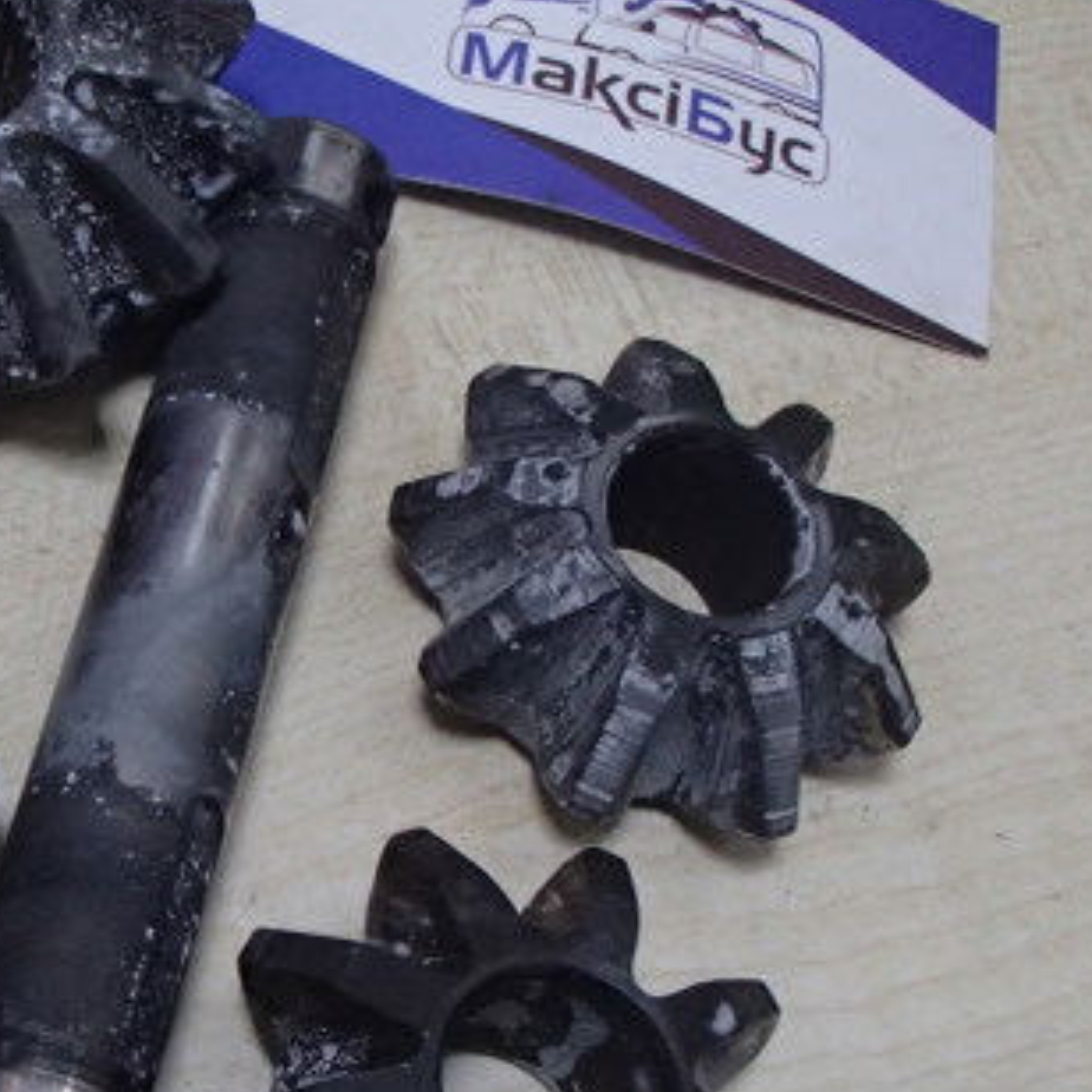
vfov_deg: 25.3
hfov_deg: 24.5
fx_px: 2427
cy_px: 626
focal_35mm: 68
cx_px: 60
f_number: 4.7
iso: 800
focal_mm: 6.64
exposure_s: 1/50
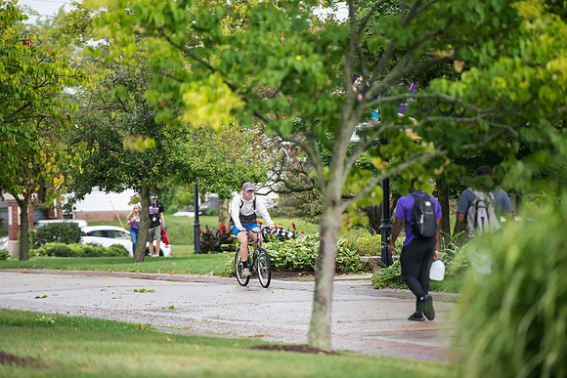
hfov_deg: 10.3
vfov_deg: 6.9
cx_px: 284
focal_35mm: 200
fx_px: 3151
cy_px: 189
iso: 320
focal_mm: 200
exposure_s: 1/640
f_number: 3.2
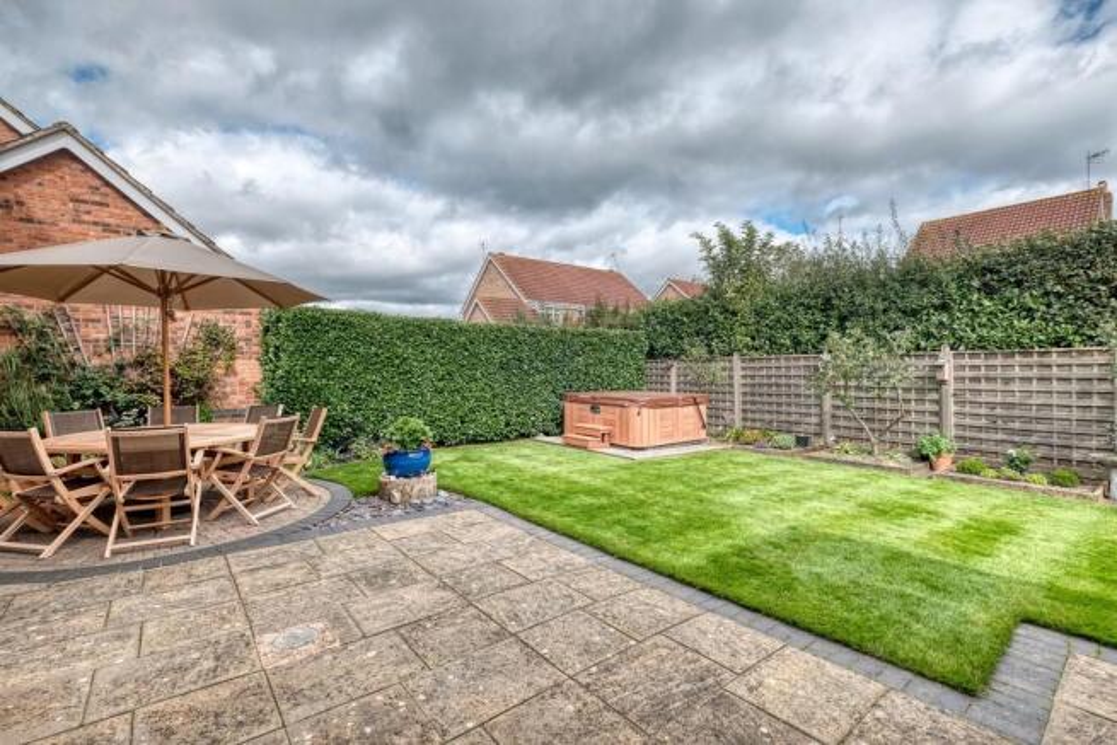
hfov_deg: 100.4
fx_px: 465
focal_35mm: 15
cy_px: 372
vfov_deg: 77.4
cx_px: 558
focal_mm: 10
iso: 250
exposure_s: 1/200
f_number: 8
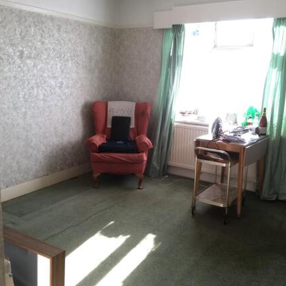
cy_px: 141
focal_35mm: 35
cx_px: 144
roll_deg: -2.5
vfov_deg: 47.2
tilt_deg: -14.0
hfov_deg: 47.2
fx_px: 327
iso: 32
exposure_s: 1/50
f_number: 2.2
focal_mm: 4.15
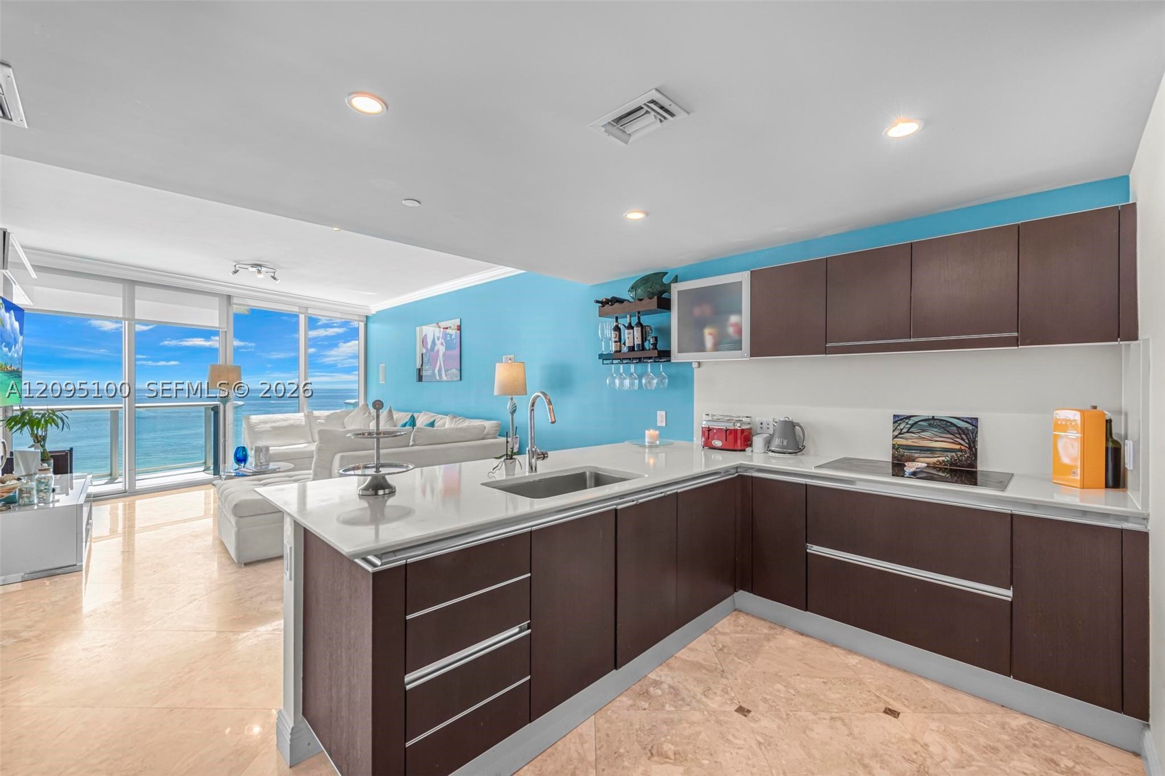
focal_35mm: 15
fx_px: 485
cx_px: 582
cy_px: 388
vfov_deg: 77.3
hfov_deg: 100.4
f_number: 9
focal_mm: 15
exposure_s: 1/15
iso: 400
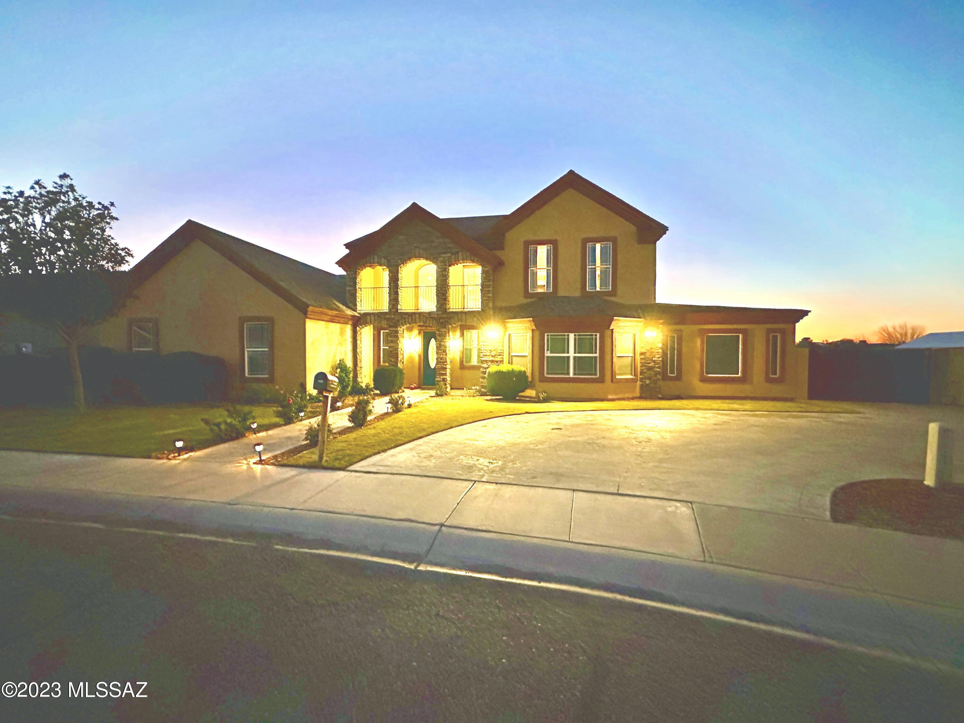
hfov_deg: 102.1
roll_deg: +0.1
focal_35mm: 14
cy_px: 362
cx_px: 482
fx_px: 390
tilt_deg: +0.8
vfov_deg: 85.7
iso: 1600
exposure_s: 1/40
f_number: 2.2
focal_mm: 2.22
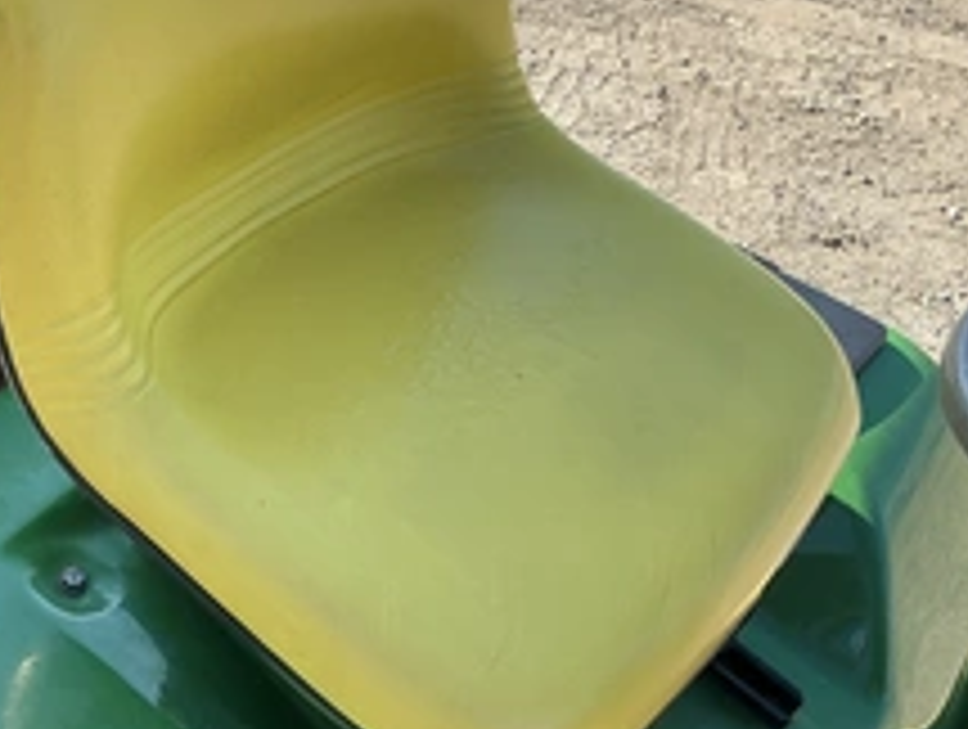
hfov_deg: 36.2
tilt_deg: -29.5
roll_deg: -2.6
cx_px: 293
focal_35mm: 52
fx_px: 1457
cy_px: 230
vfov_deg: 27.9
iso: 25
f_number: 1.8
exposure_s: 1/593
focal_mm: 3
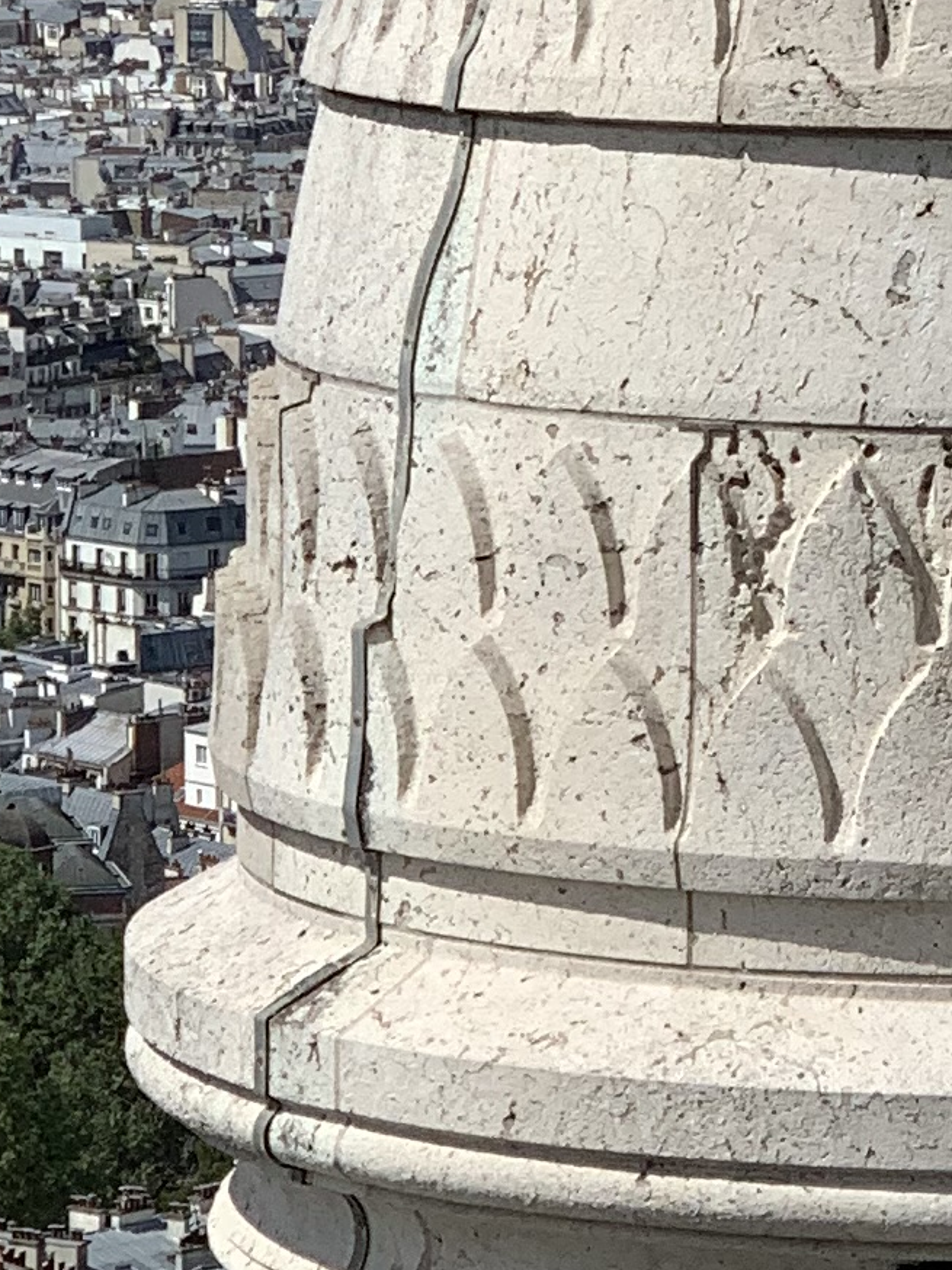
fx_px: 8805
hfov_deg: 6.2
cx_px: 1060
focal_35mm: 240
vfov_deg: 8.2
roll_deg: +0.0
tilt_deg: -4.5
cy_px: 89
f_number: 2.4
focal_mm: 6
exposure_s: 1/1996
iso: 16
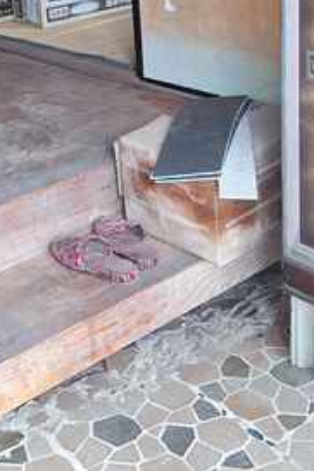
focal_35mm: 56
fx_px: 733
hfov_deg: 24.1
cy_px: 78
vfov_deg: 34.3
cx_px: 102
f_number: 1.8
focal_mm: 5.54
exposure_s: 1/50
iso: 40
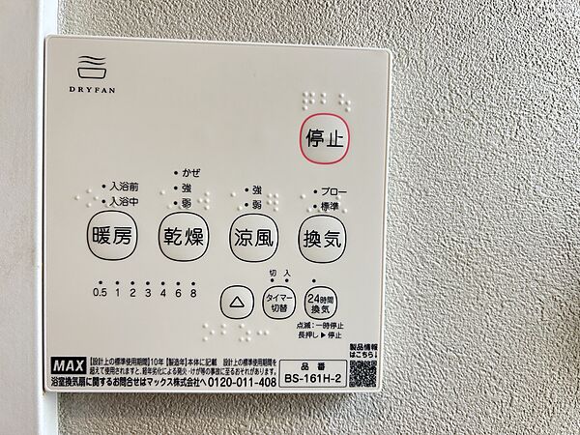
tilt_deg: -2.5
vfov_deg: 53.1
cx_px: 290
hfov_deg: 67.3
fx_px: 436
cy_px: 218
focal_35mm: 26
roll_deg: -1.0
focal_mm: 5.7
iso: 100
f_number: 1.5
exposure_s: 1/121
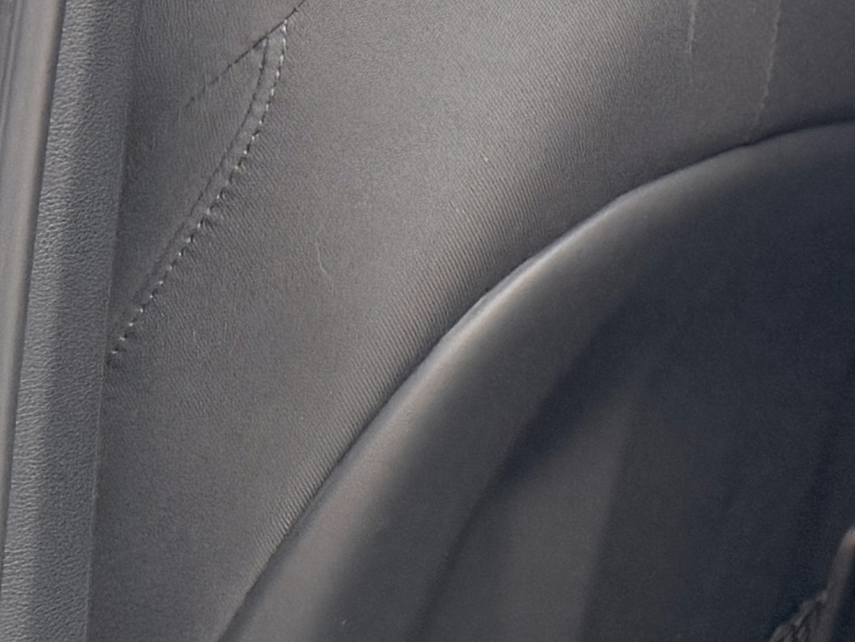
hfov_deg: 15.4
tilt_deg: -11.6
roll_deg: +0.0
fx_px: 2841
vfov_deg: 12.7
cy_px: 695
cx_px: 1392
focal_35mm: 115
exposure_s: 1/121
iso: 200
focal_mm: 6.76
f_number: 1.78
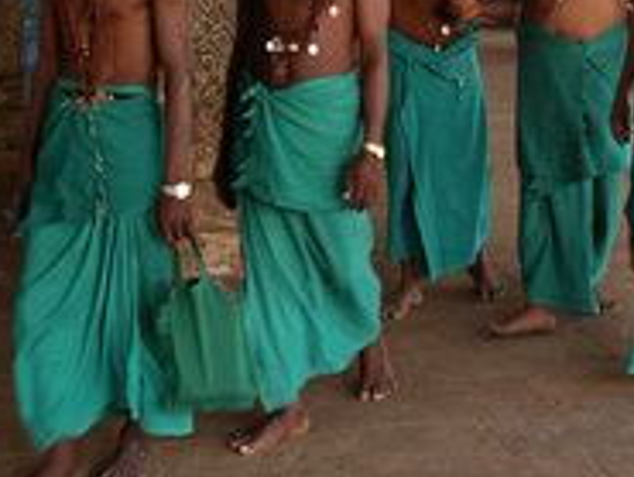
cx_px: 262
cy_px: 79
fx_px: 1430
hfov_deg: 25.0
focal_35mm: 78
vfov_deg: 18.7
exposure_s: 1/40
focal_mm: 7.8
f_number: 2.8
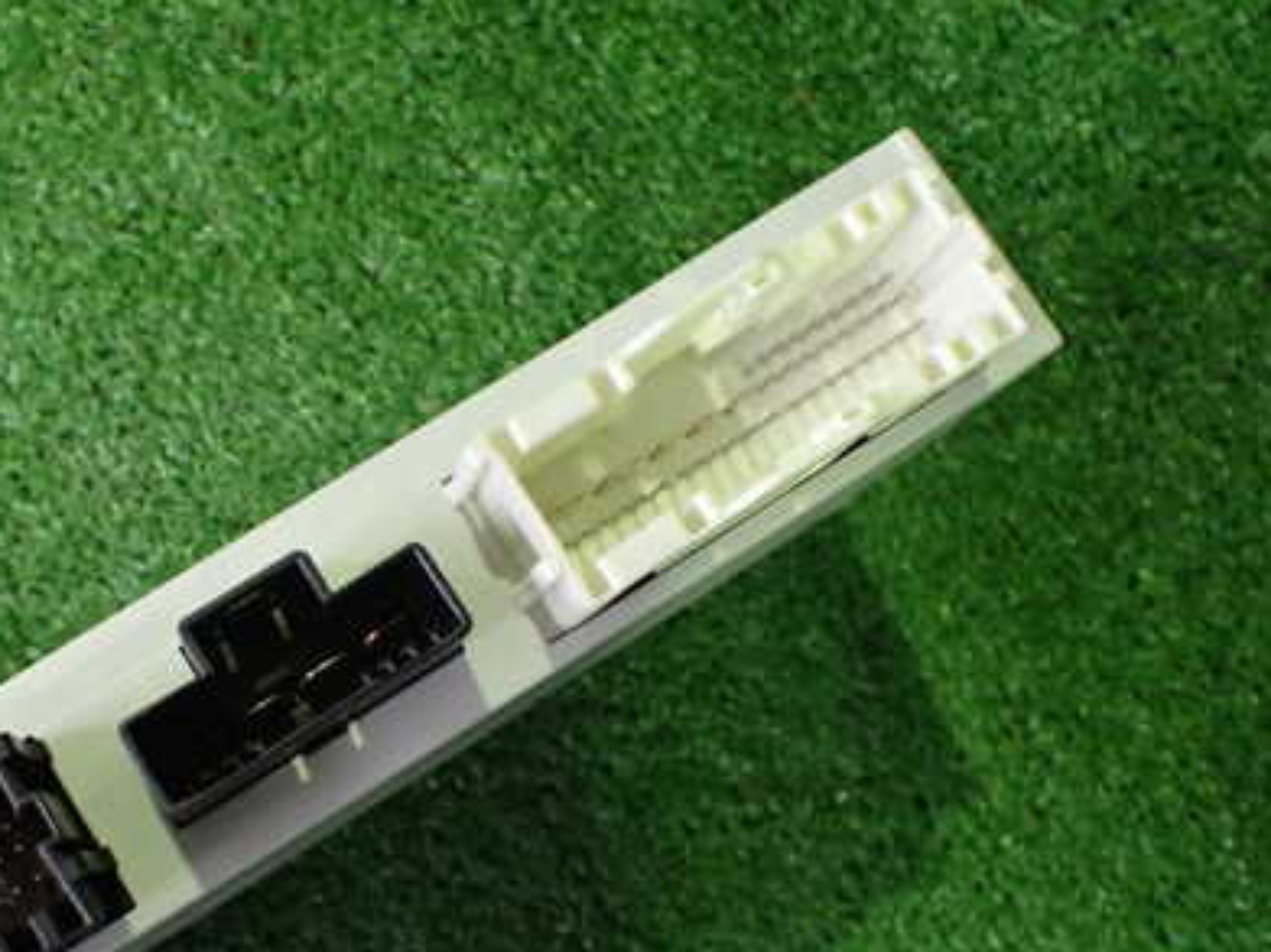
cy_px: 650
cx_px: 335
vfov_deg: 31.2
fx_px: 1688
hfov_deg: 40.2
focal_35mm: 46
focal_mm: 5.4
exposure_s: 1/60
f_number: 2.3
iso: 800
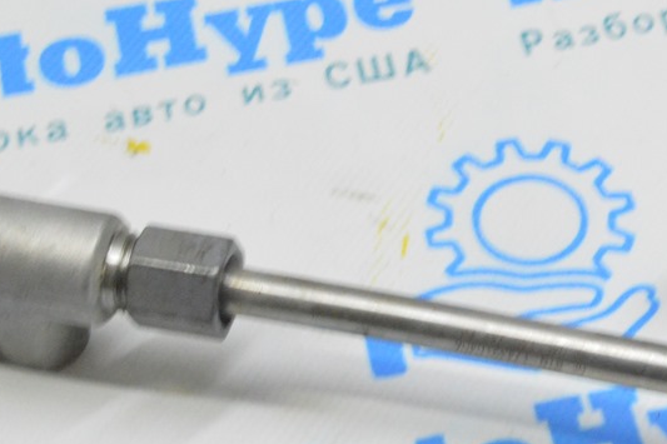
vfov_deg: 11.3
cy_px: 236
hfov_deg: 16.7
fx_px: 2241
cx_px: 582
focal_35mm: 121
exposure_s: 1/20
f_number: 20
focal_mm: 42
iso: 6400
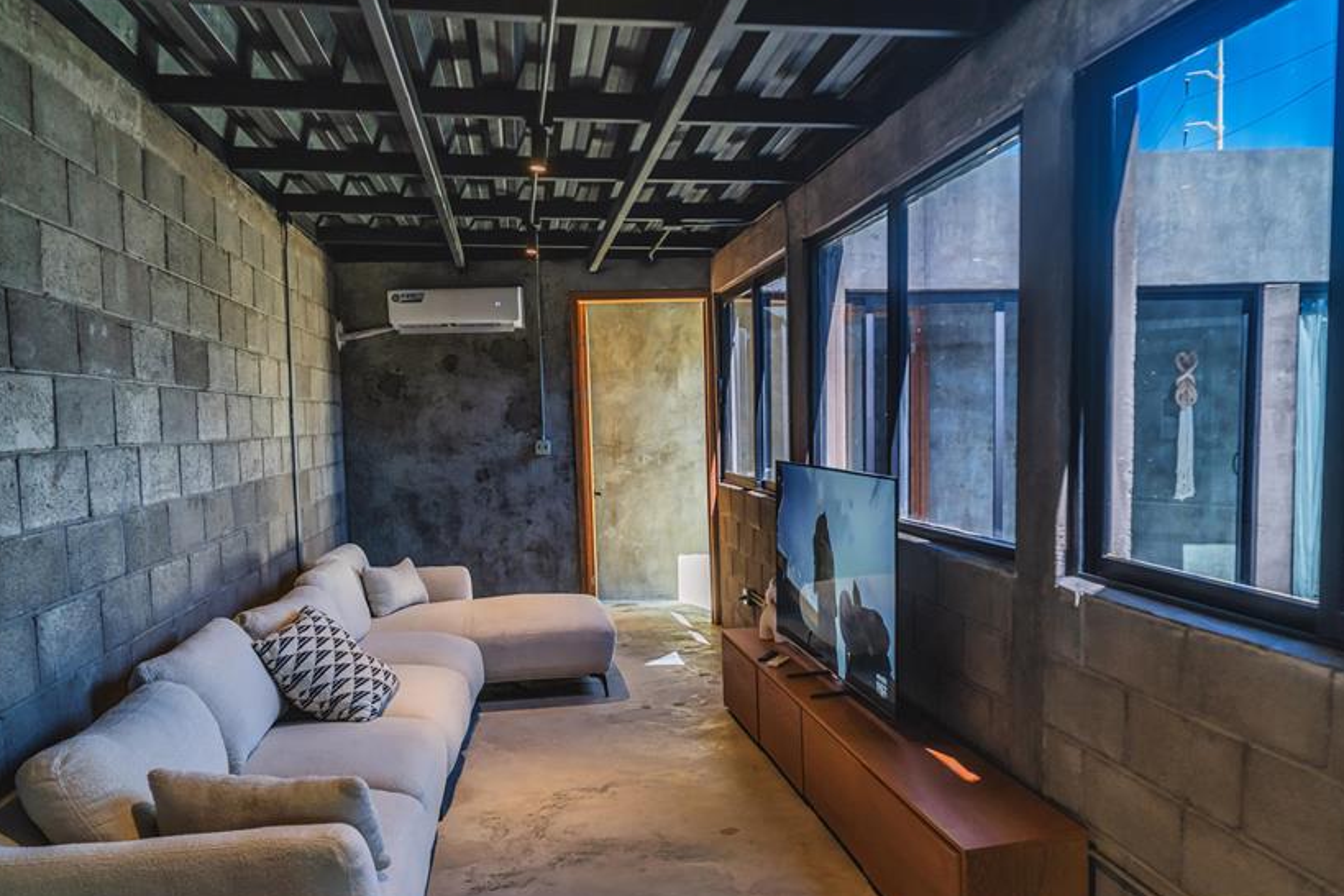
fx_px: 933
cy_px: 507
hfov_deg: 71.4
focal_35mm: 25
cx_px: 724
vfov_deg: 51.1
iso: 400
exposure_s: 1/125
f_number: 3.5
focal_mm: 20
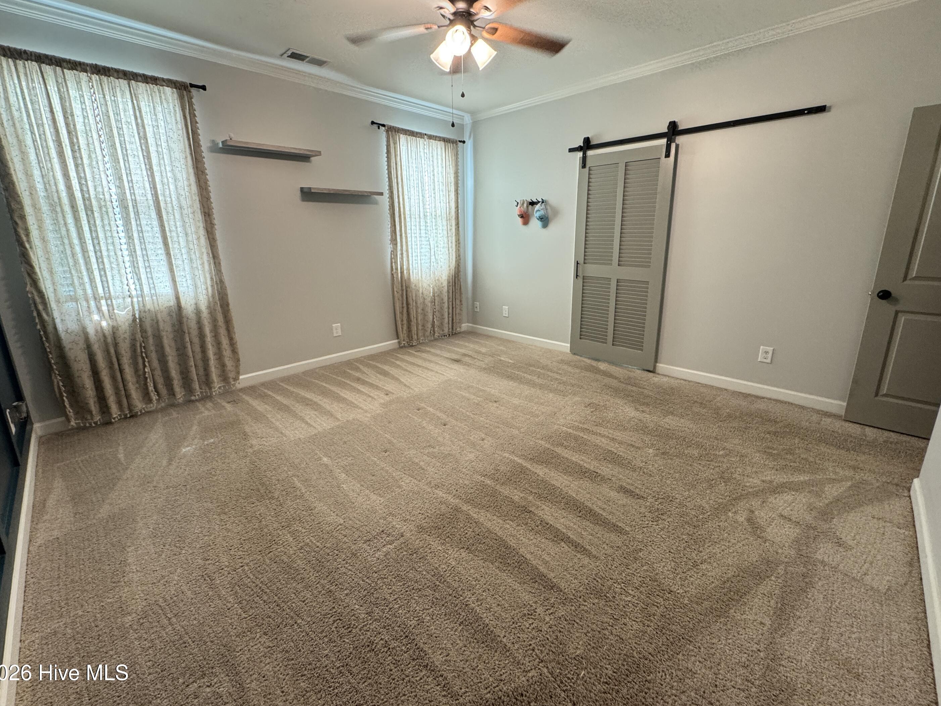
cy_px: 329
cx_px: 472
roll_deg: +0.6
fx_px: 408
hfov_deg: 98.2
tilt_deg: -14.3
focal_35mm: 15
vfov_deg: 81.6
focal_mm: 2.22
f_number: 2.2
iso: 250
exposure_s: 1/60
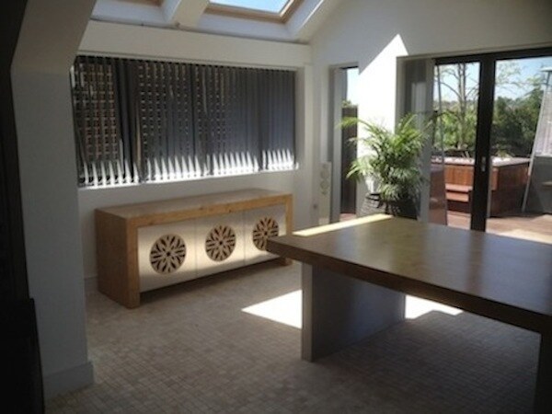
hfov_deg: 52.6
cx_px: 276
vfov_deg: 40.7
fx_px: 558
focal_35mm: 35
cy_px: 207
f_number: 2.4
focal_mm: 4.28
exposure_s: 1/480
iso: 64
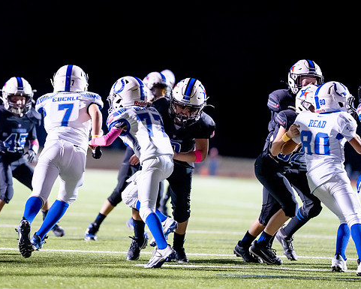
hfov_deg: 10.2
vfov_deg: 8.2
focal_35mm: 189
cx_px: 123
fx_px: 2020
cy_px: 139
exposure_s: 1/1000
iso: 3200
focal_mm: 135
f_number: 1.8
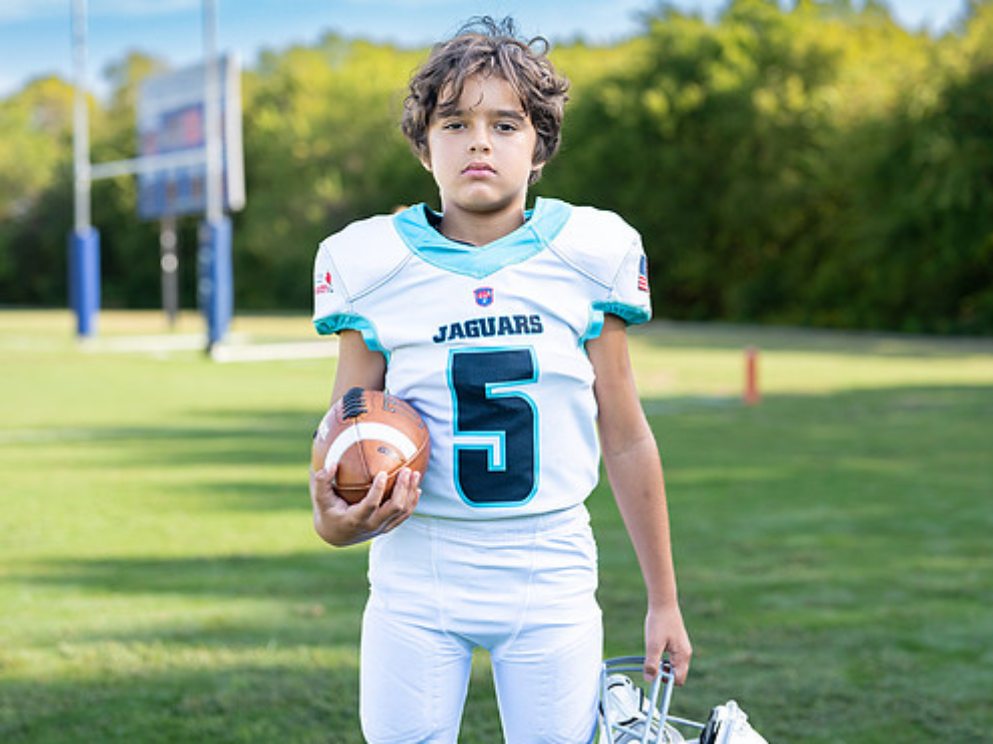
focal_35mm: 67
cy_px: 361
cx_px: 512
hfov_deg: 29.0
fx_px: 1922
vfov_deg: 21.9
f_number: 2.2
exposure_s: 1/640
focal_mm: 50
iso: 100
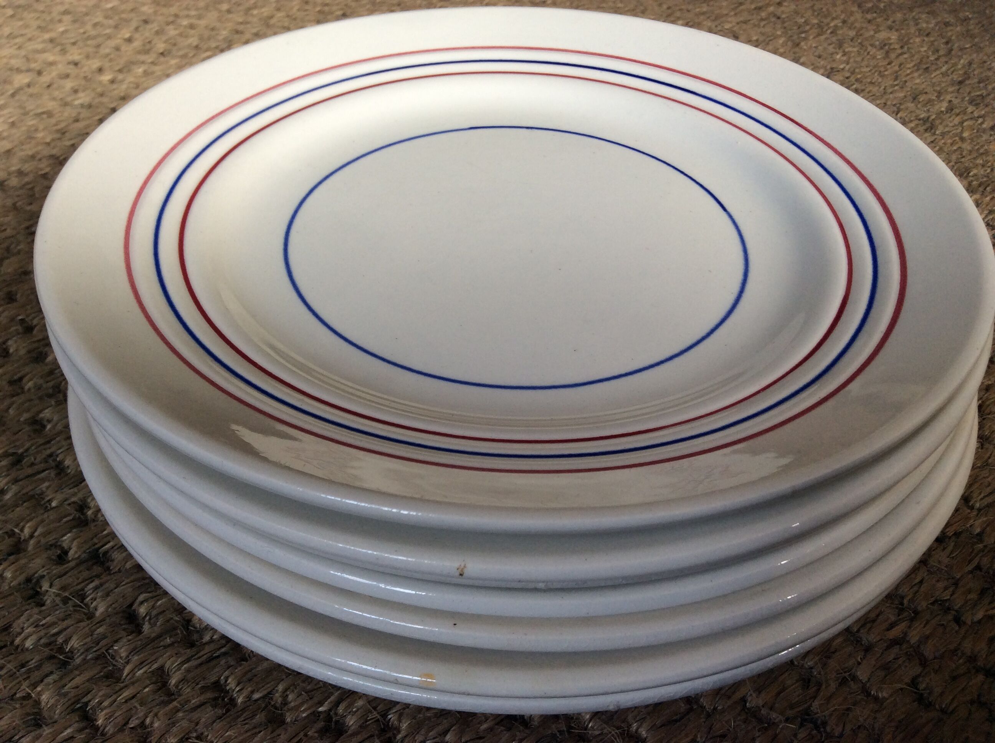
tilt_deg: -39.5
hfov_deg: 56.9
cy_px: 372
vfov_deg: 44.1
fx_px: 918
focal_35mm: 32
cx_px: 498
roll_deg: -0.1
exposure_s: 1/33
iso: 40
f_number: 2.4
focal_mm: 3.3
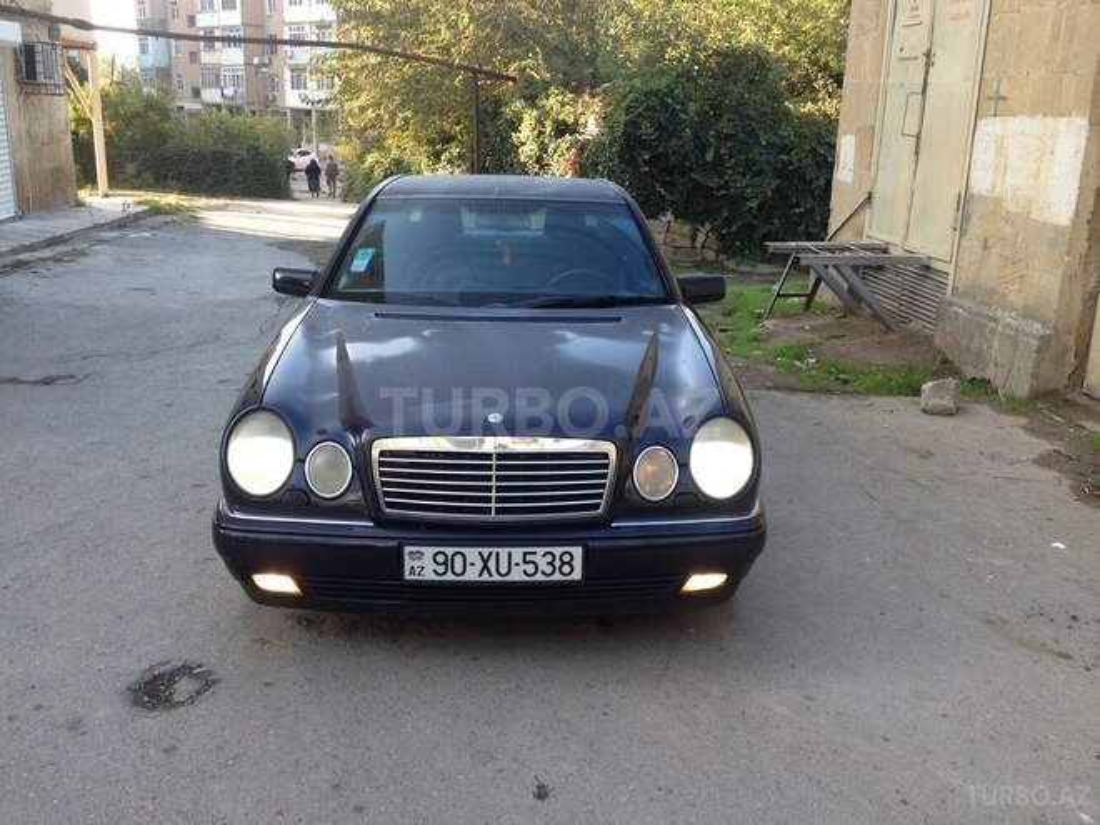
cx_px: 550
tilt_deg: -19.0
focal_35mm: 35
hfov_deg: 52.6
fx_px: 1112
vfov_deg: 40.7
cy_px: 412
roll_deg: -2.1
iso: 50
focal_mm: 4.28
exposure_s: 1/125
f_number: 2.4
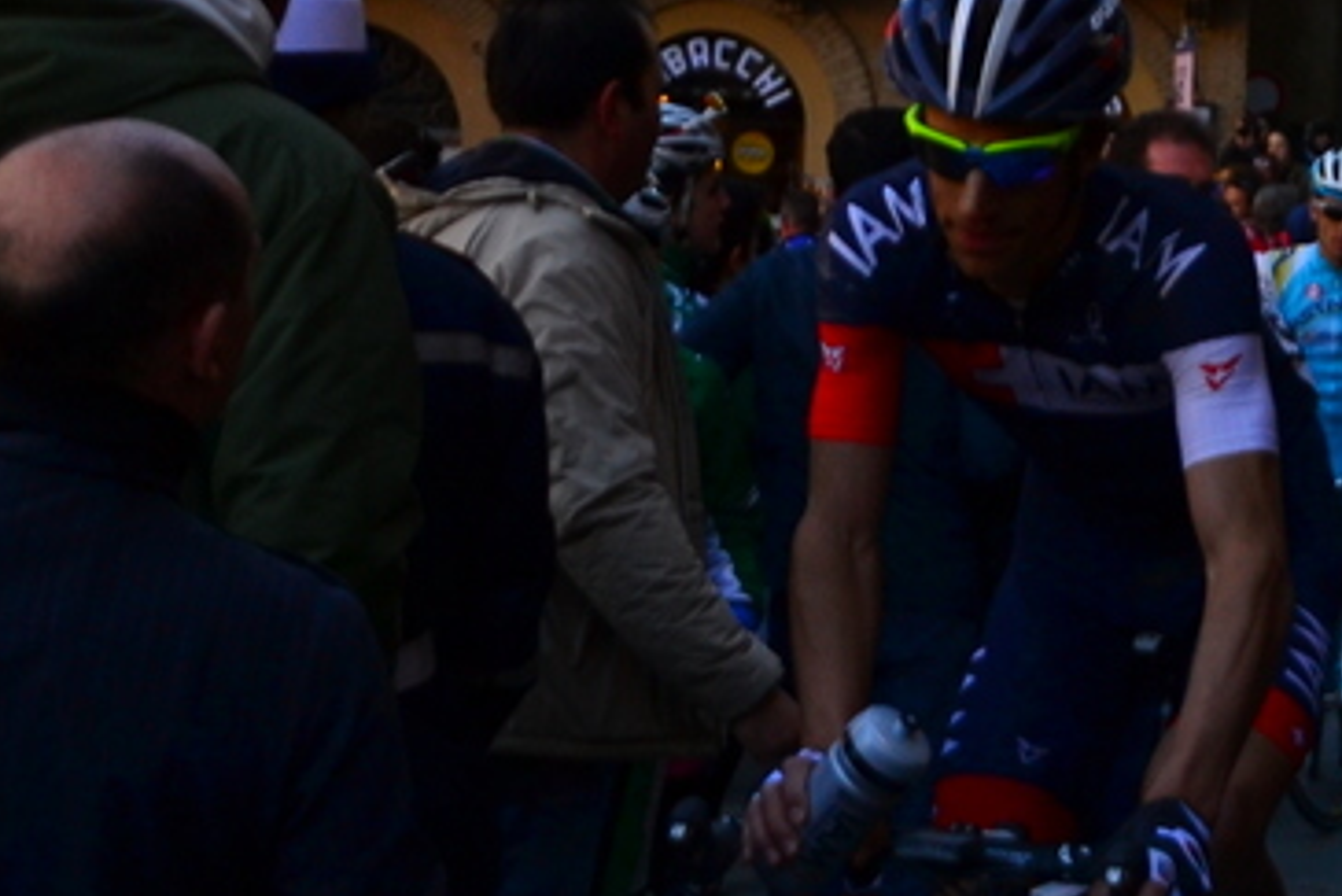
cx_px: 1379
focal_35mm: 89
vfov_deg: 15.4
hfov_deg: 21.9
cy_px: 350
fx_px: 3319
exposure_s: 1/640
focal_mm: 18
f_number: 3.5
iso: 200
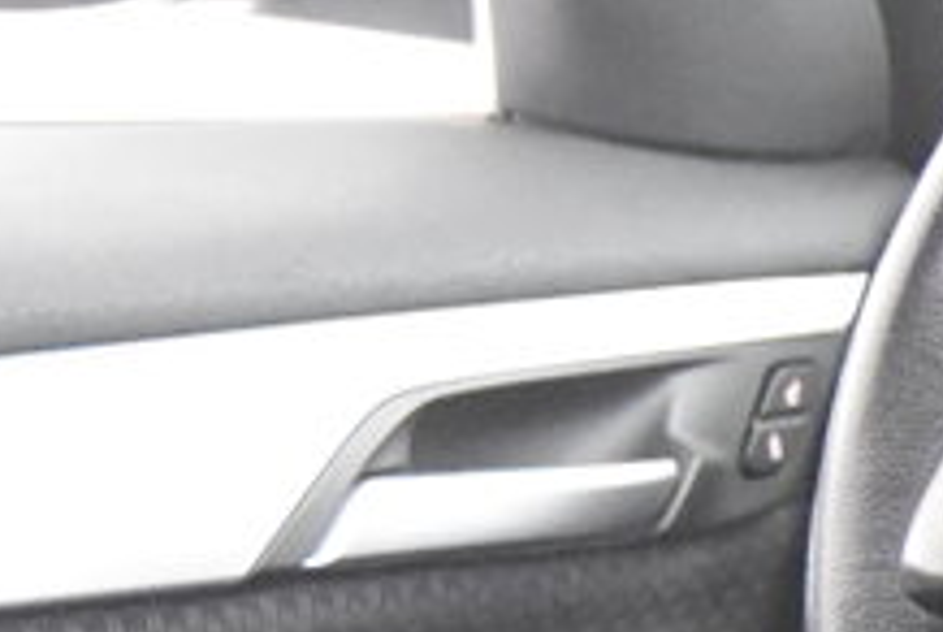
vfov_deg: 7.4
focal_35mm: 183
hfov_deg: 10.1
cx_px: 2076
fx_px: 4800
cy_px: 920
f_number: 3.2
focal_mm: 26
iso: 12800
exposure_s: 1/40
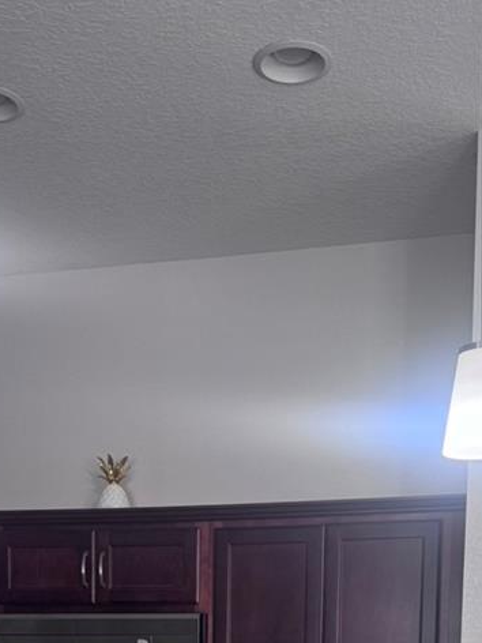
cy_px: 774
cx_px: 203
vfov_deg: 27.7
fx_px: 1133
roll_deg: -0.4
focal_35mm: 61
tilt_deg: -3.4
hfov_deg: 24.0
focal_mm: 6.76
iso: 160
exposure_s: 1/60
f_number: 1.78
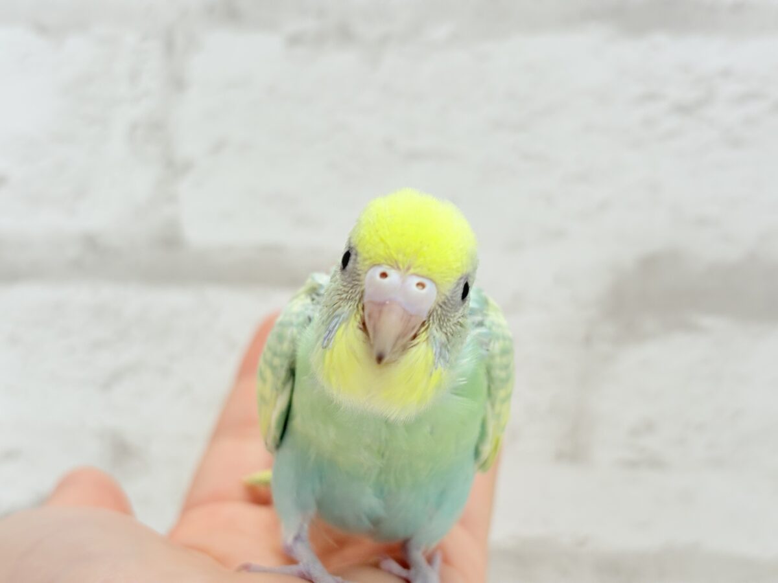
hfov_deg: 36.8
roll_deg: -2.1
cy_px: 292
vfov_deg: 28.0
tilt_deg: +4.1
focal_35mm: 52
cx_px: 389
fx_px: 1169
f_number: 1.6
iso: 64
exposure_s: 1/100
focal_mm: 5.96
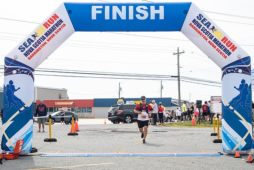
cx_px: 140
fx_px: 423
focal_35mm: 60
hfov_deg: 33.4
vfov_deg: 22.6
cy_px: 109
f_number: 4
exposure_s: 1/3200
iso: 800
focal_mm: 35
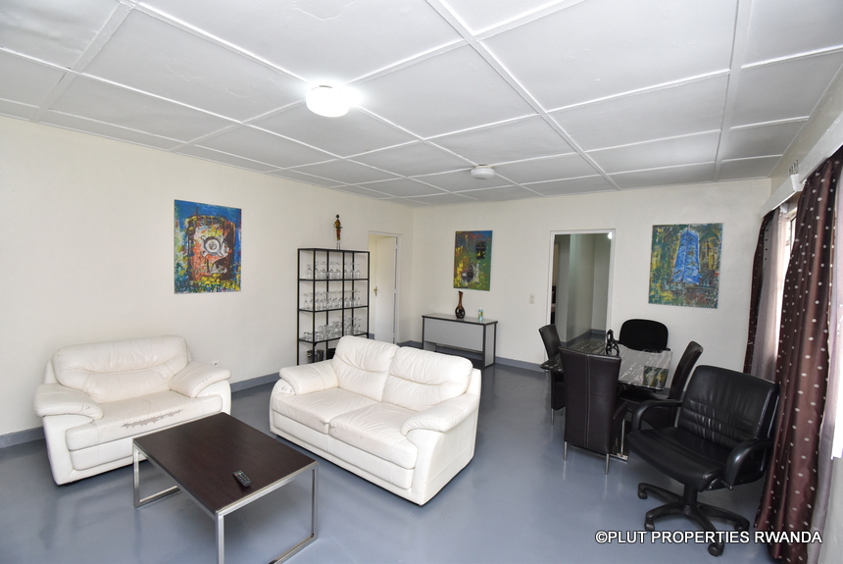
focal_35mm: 15
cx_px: 422
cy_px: 282
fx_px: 352
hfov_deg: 100.3
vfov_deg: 77.4
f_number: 8
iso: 800
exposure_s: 1/50
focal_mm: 10
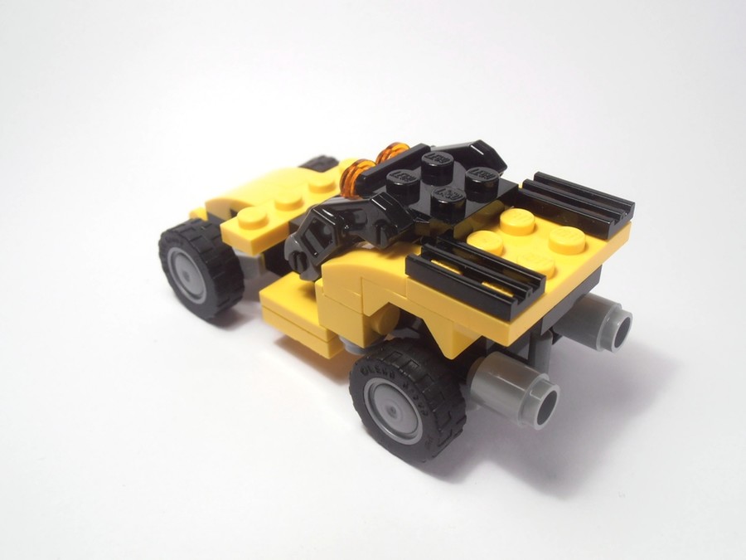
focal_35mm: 37
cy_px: 280
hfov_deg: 50.1
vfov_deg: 38.7
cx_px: 373
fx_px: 797
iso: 80
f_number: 3.9
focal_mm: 6.61
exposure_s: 1/50
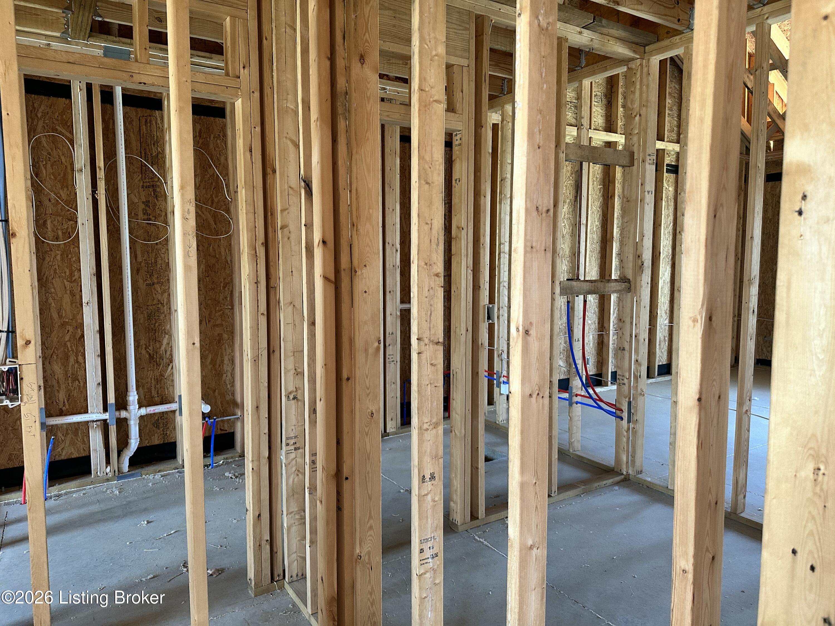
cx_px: 418
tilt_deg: -4.4
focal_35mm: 24
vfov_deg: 56.8
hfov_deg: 71.6
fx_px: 579
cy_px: 313
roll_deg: -0.8
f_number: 1.78
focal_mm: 6.86
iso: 250
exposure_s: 1/73
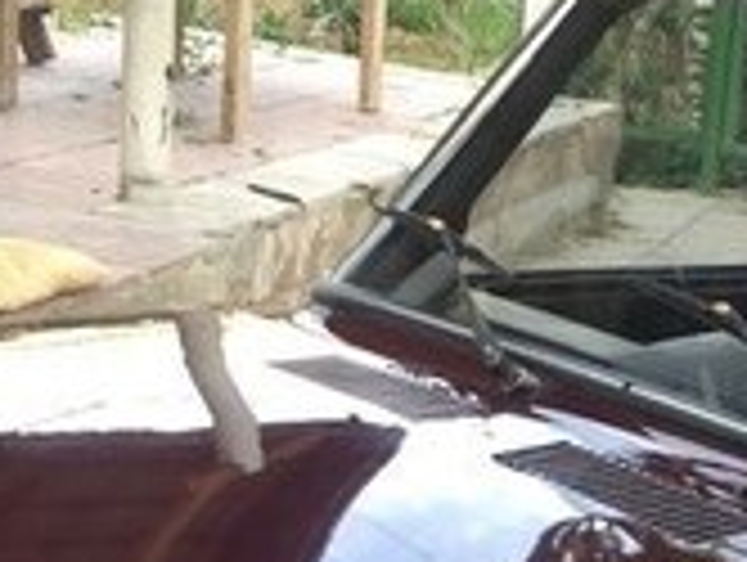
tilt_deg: -22.4
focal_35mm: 115
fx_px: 2485
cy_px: 735
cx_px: 882
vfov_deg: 12.5
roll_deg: -7.8
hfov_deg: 16.4
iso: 40
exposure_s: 1/100
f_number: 2.2
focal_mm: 4.15
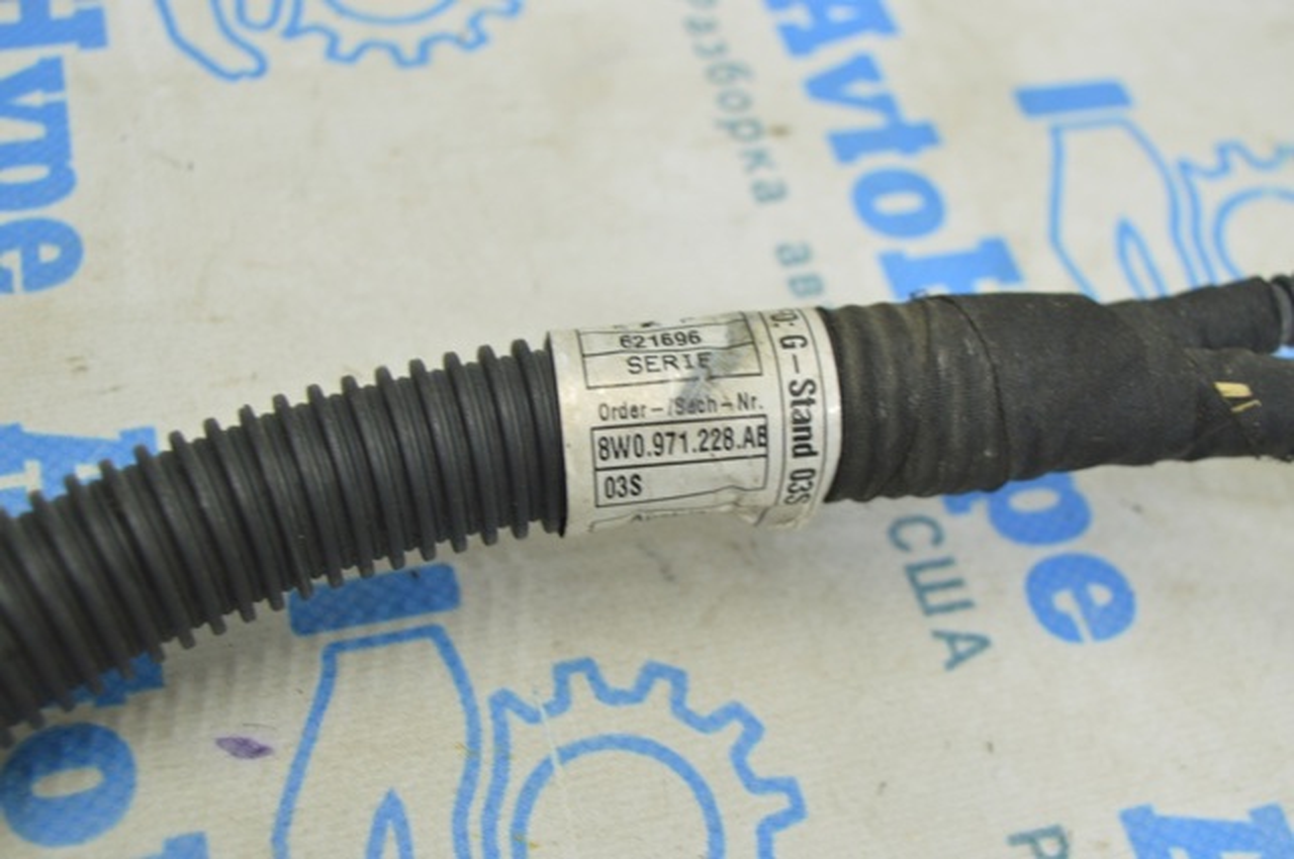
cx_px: 647
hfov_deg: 41.2
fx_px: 1723
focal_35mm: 48
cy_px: 430
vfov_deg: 28.0
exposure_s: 1/20
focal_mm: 32
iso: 400
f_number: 5.6
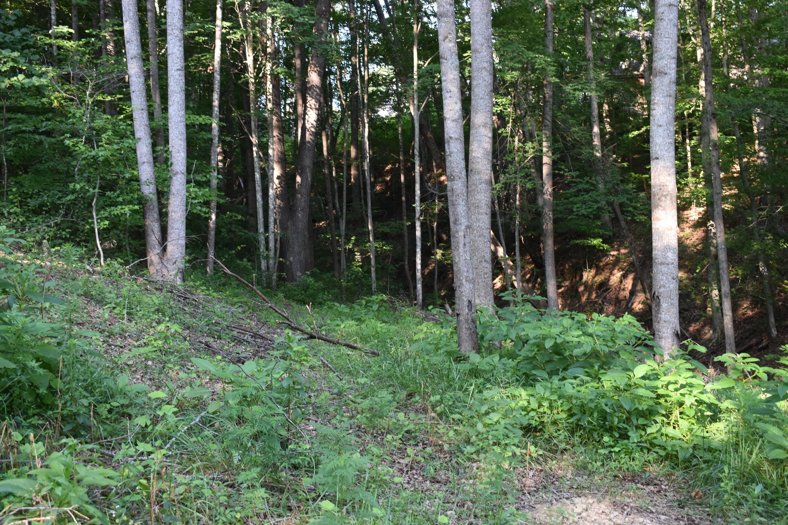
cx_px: 394
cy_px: 262
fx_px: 886
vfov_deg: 33.0
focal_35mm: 40
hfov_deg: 47.9
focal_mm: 27
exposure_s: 1/60
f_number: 5.6
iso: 560
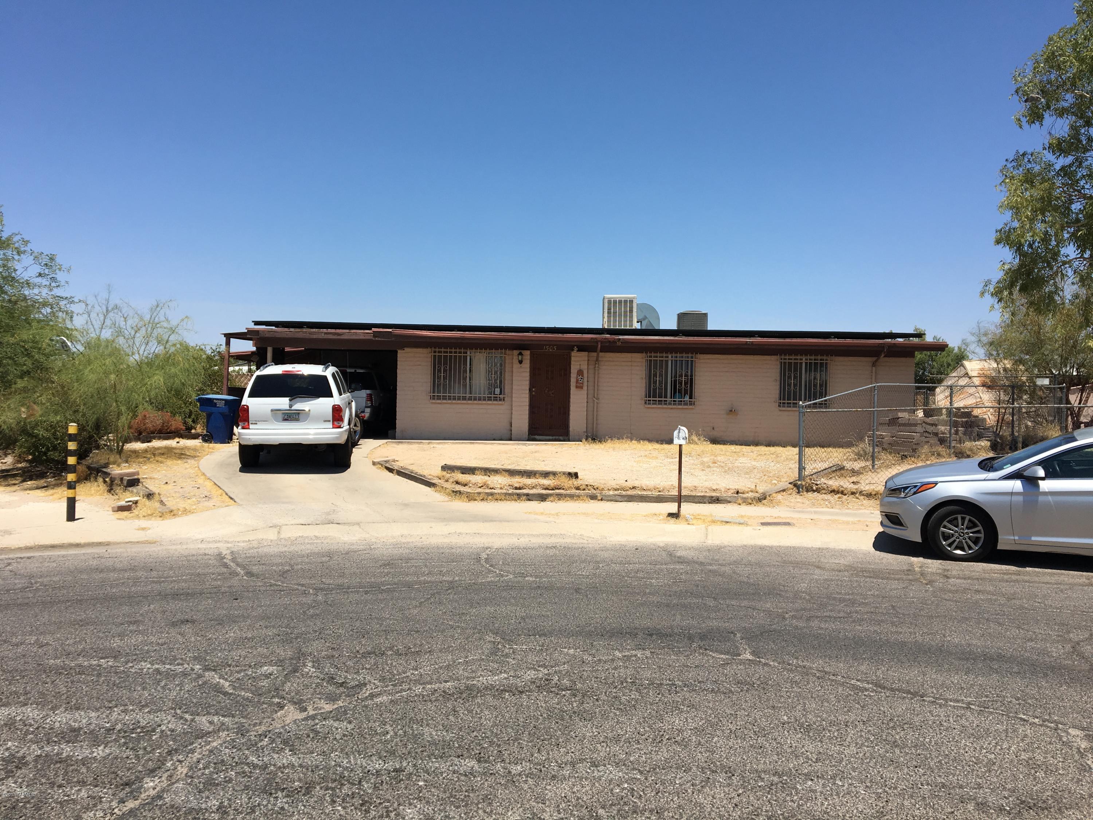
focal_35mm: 29
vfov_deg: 48.2
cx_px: 546
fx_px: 916
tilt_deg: -1.2
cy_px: 410
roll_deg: +0.1
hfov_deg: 61.7
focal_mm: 4.15
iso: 25
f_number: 2.2
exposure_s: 1/2262
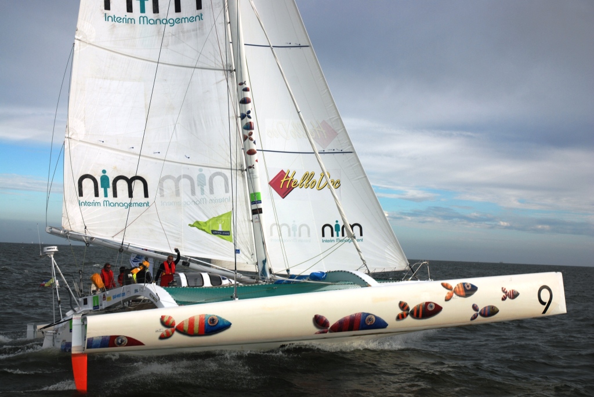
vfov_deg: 26.5
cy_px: 198
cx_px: 297
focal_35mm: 51
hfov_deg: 38.8
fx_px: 842
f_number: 8
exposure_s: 1/250
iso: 100
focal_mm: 34
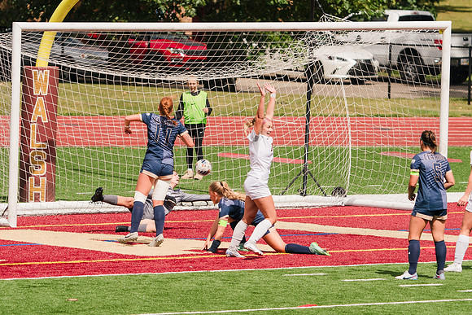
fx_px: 5808
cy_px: 195
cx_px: 231
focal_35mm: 443
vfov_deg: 3.1
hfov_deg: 4.7
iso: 200
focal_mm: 268
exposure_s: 1/1600
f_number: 5.6
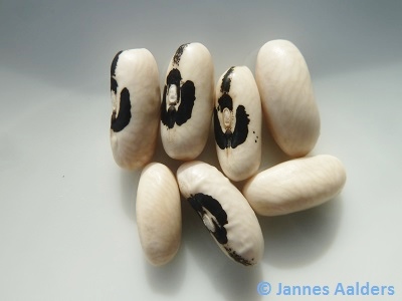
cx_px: 201
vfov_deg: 54.9
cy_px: 150
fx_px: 290
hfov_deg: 69.4
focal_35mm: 25
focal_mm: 4.1
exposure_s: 1/400
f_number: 4
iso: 80
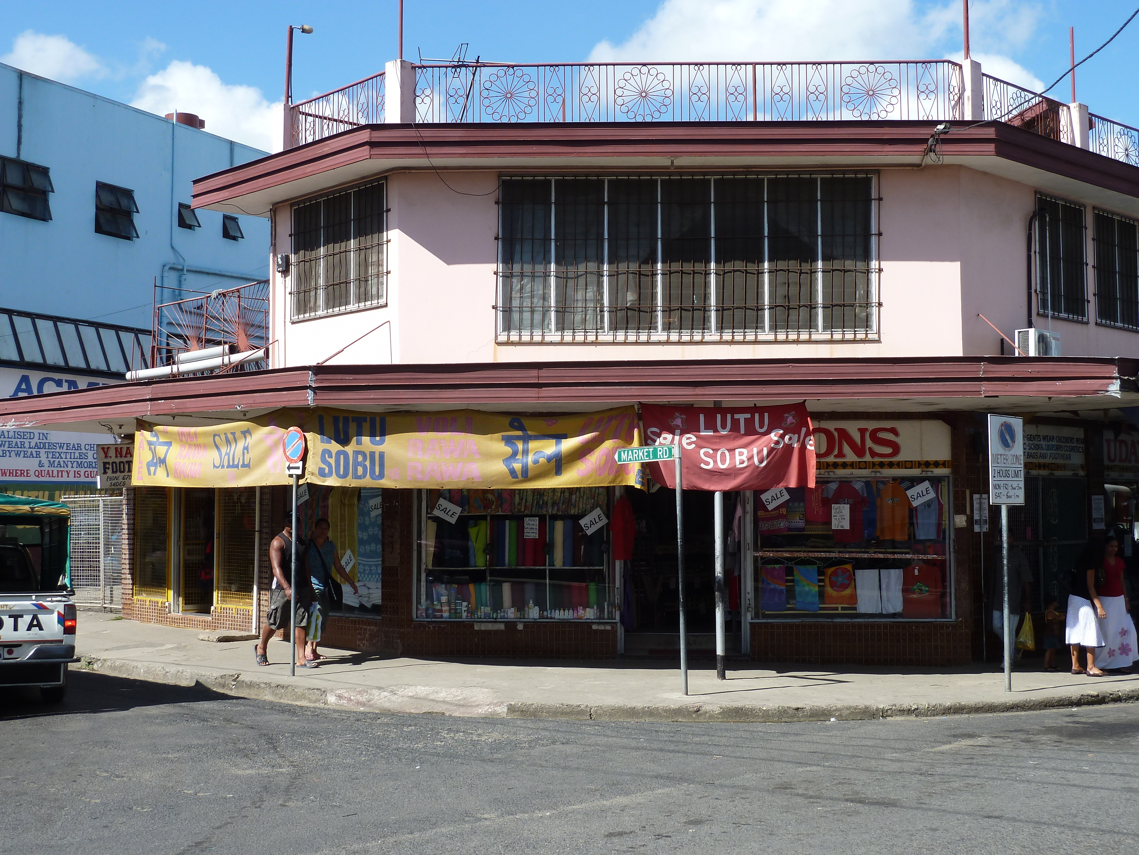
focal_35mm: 44
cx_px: 570
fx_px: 1448
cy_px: 428
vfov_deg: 32.9
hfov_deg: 42.9
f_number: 4
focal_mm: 7.3
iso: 80
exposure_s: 1/400
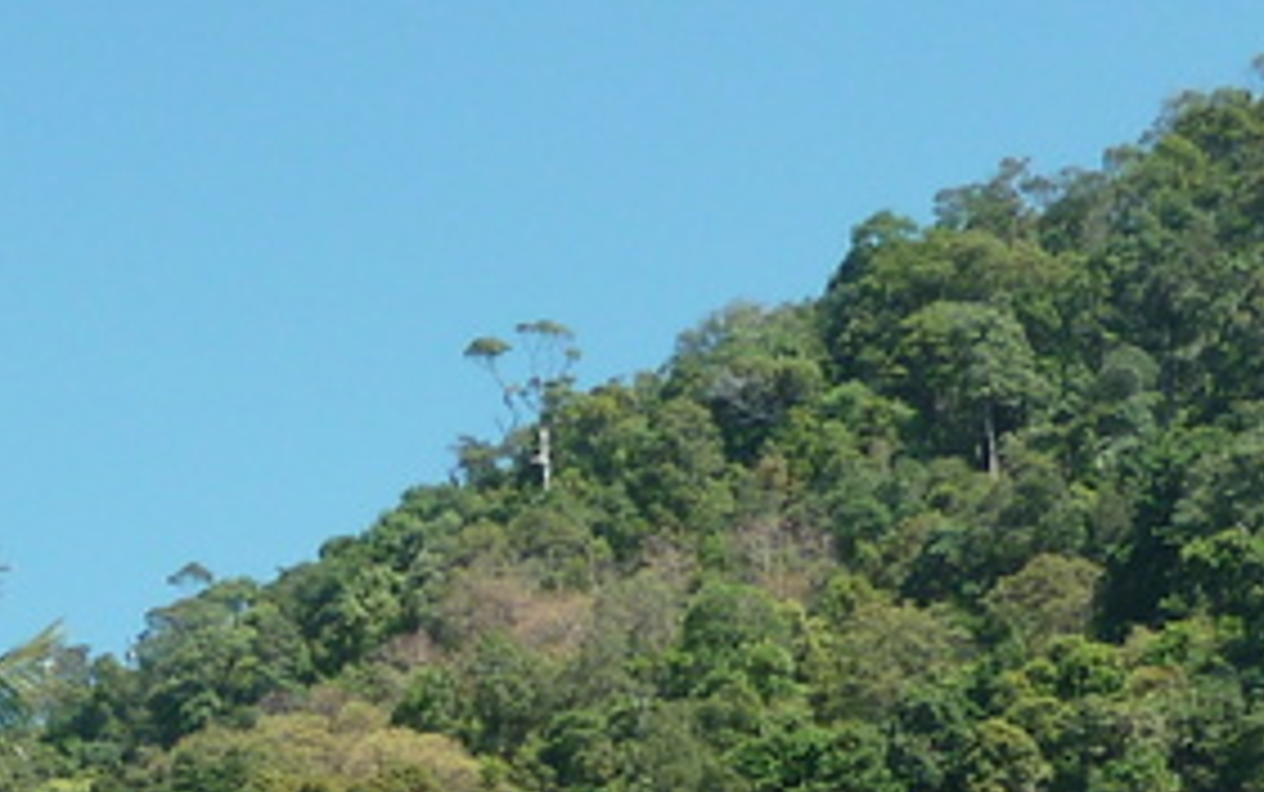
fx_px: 3895
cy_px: 1768
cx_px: -261
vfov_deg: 10.3
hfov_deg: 17.5
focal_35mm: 113
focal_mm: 4.1
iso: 80
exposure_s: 1/320
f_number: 4
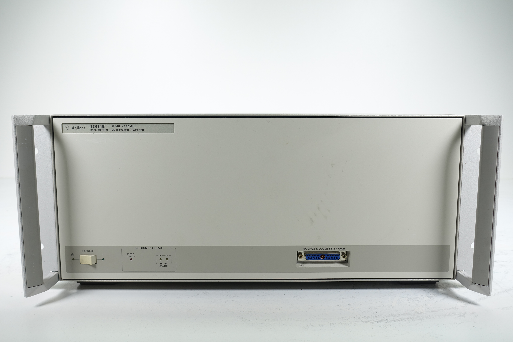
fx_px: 470
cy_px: 171
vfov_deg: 40.0
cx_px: 256
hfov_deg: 57.2
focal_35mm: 33
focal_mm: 12.2
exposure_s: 1/100
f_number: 4
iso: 125
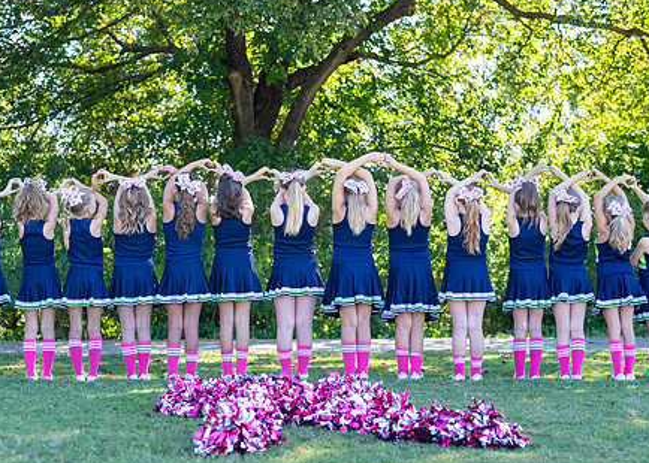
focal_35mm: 75
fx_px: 1382
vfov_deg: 19.0
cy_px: 261
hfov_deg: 26.4
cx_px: 269
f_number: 2.2
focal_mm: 50
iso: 250
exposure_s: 1/1250
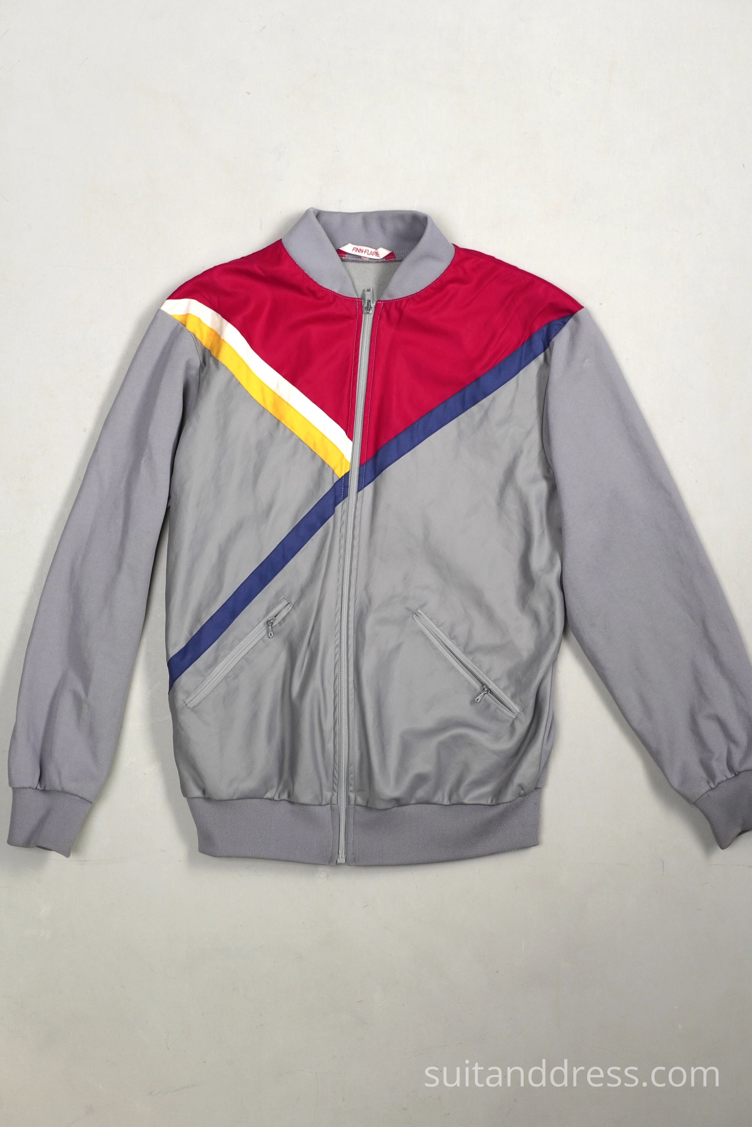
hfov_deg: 28.1
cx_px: 376
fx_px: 1504
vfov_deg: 41.1
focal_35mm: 48
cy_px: 564
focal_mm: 32
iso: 400
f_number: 7.1
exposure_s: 1/50
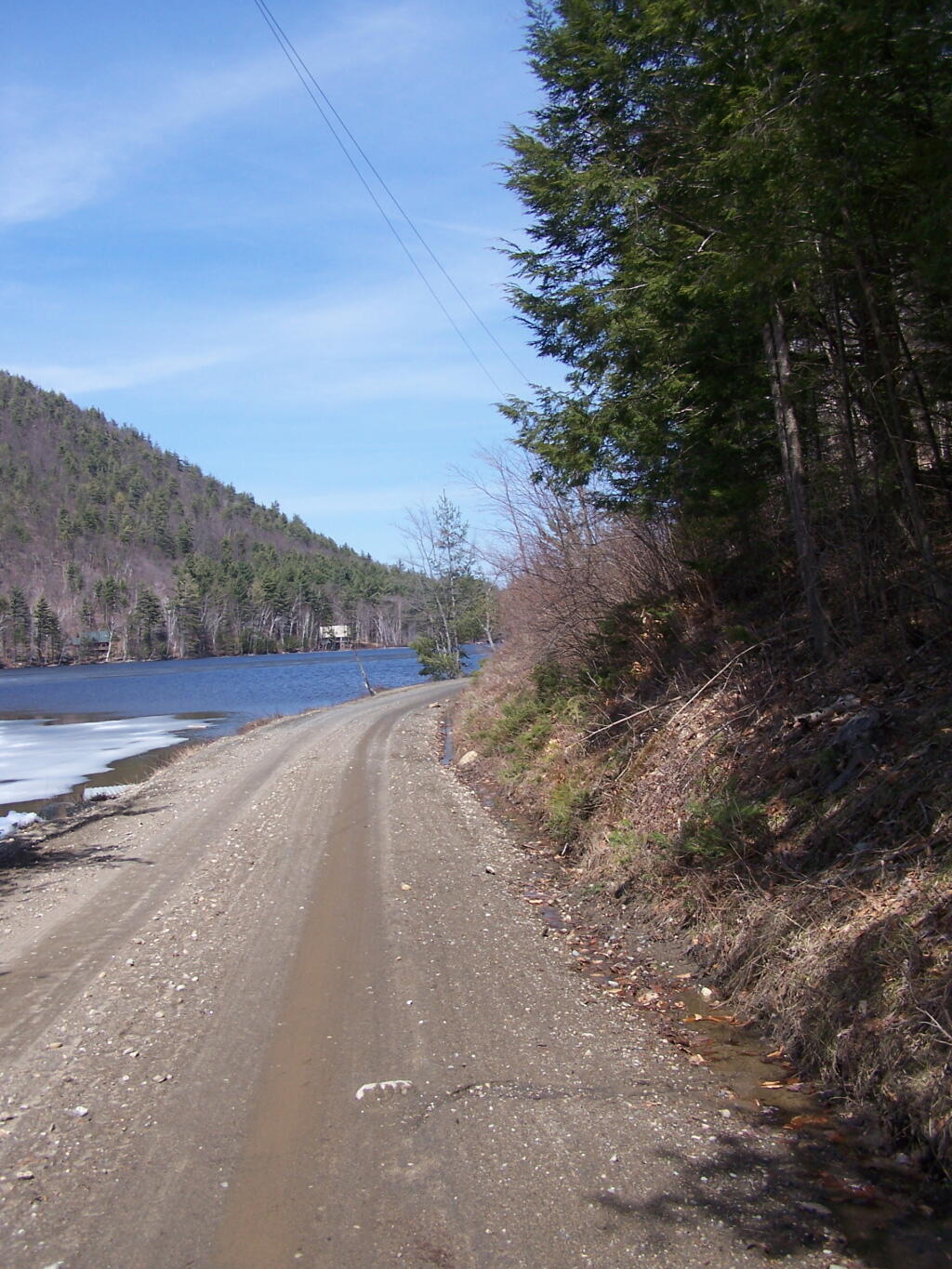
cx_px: 476
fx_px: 1393
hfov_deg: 37.7
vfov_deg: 49.0
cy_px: 634
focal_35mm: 38
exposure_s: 1/640
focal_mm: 6.3
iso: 80
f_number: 4
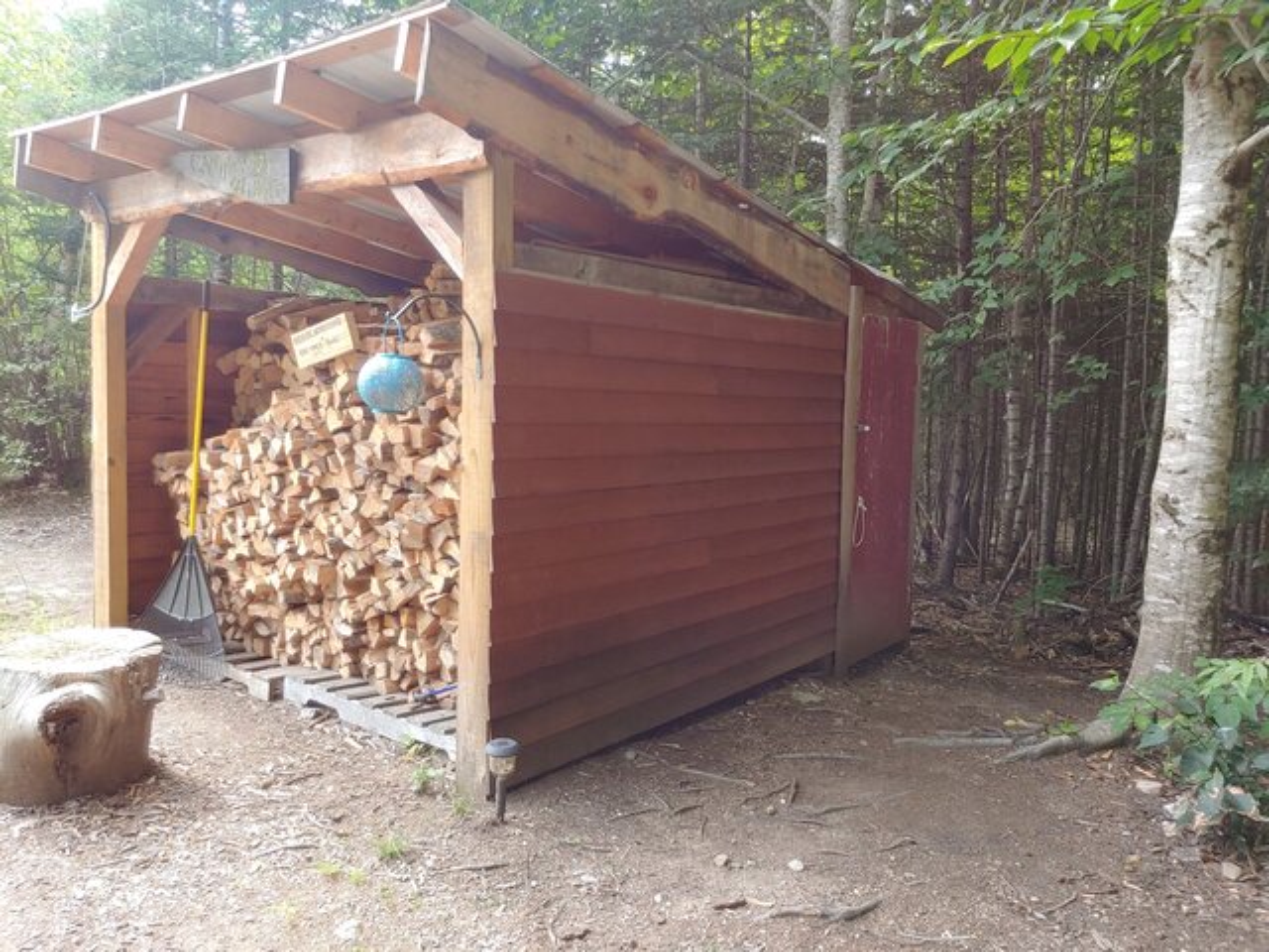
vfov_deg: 54.9
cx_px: 634
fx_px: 916
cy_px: 476
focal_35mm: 25
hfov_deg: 69.4
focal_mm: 4.23
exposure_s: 1/124
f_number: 1.5
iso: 50
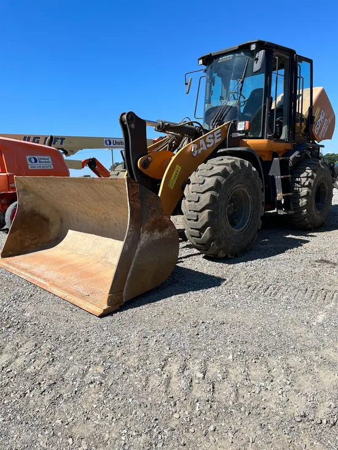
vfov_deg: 67.3
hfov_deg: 53.1
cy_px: 225
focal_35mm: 26
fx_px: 338
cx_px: 169
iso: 50
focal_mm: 5.1
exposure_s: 1/3413
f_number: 1.6
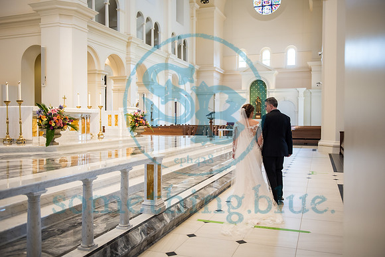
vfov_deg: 40.5
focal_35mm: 33
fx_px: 348
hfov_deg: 57.9
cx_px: 194
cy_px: 129
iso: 1000
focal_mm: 32
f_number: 2.8
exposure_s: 1/200
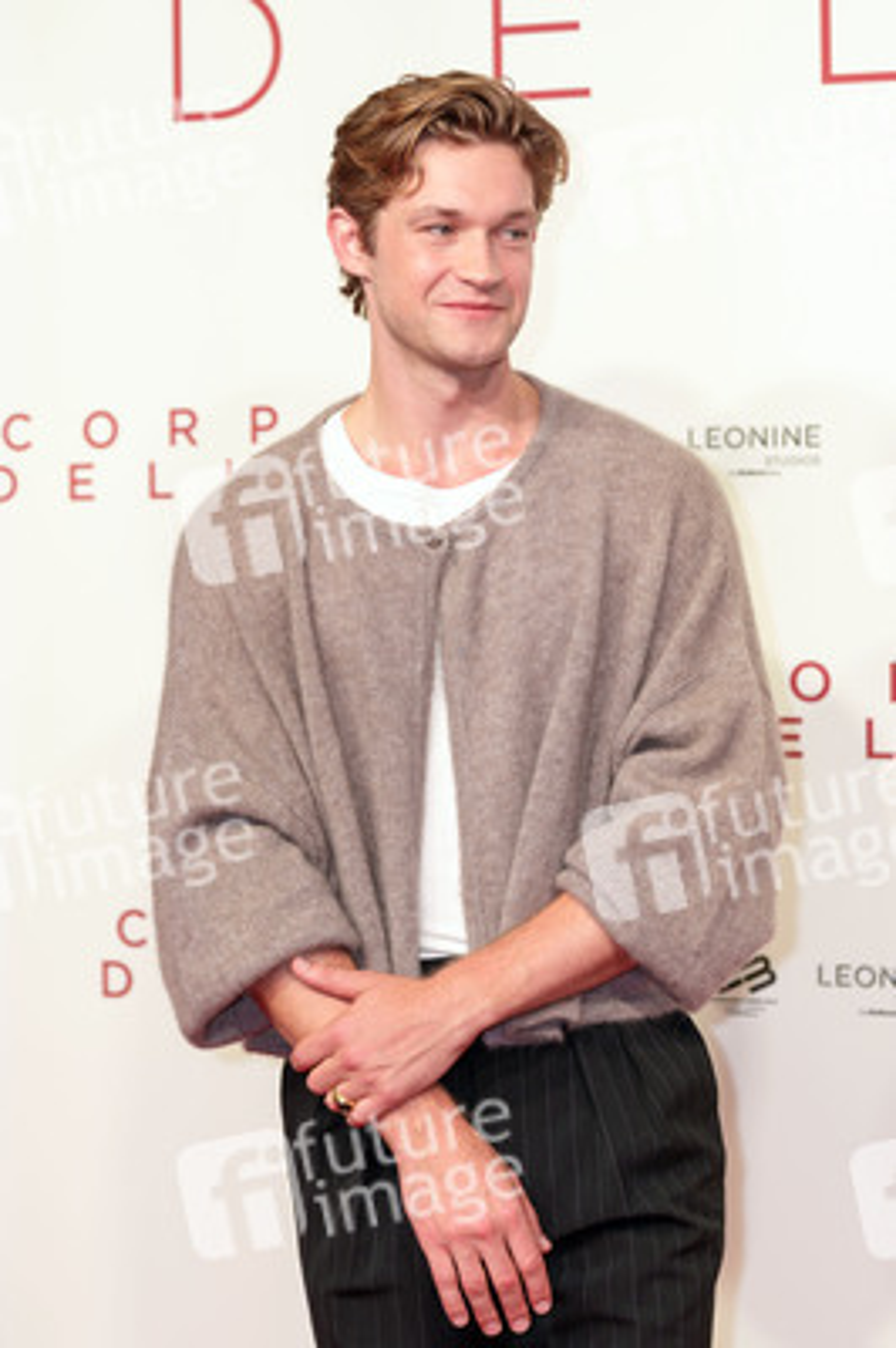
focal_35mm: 83
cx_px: 448
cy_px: 674
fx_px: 3104
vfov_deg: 24.5
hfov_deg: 16.4
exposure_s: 1/200
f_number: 2.8
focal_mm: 83
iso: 320
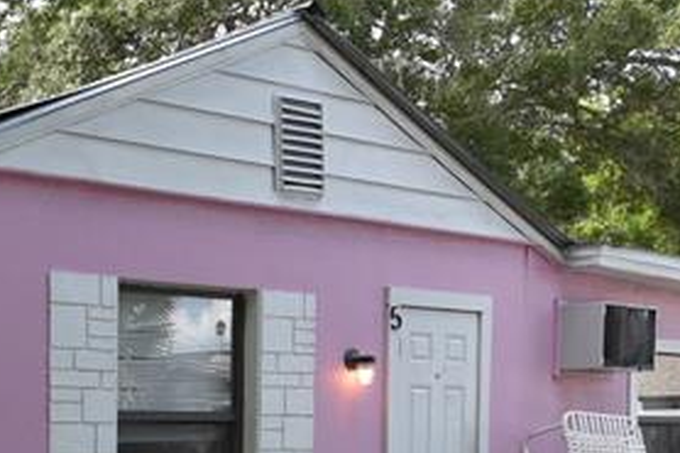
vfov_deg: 21.8
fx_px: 1114
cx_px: -235
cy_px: 493
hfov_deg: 27.5
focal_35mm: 59
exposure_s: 1/200
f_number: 7.1
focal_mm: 16
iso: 400
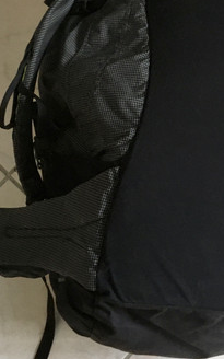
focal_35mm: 60
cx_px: 201
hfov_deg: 21.2
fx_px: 586
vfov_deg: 33.6
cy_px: 109
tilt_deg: -78.9
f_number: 2.2
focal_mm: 4.15
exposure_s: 1/20
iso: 200
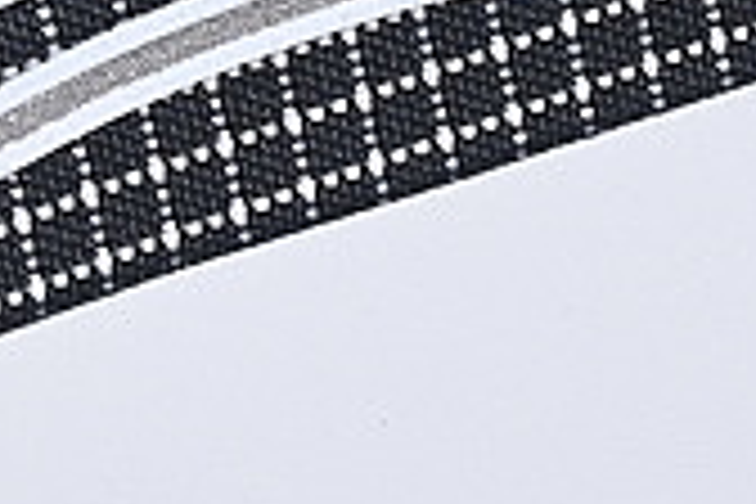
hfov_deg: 4.2
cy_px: -140
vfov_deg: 2.9
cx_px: -783
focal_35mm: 481
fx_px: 10100
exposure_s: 1/80
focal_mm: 50
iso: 160
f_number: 7.1
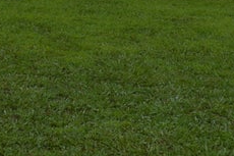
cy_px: -113
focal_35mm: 151
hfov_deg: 13.5
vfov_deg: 8.7
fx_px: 981
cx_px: 19
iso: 100
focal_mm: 24
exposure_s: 1/200
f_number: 7.1
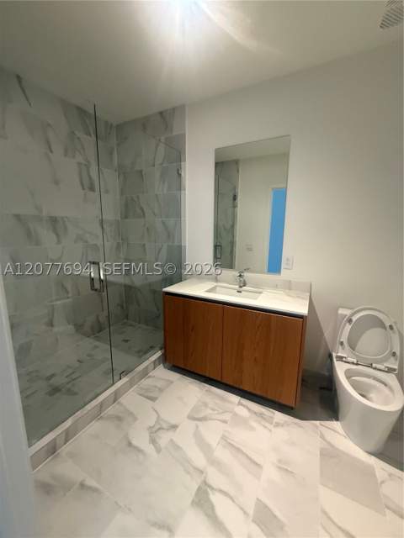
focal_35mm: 14
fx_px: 218
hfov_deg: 85.7
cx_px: 202
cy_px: 269
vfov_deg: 102.1
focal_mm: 2.22
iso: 640
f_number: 2.2
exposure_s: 1/60
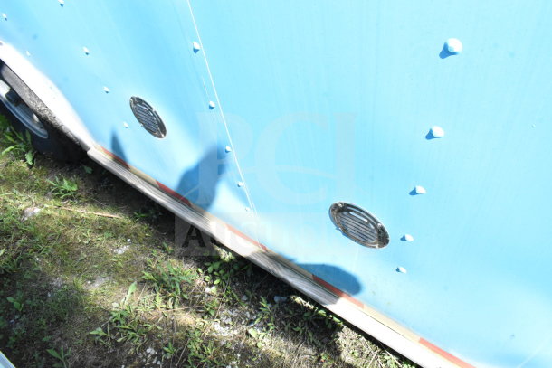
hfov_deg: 67.4
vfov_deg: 48.0
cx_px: 276
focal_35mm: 27
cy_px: 184
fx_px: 414
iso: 6400
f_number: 16
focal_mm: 18
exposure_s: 1/1000
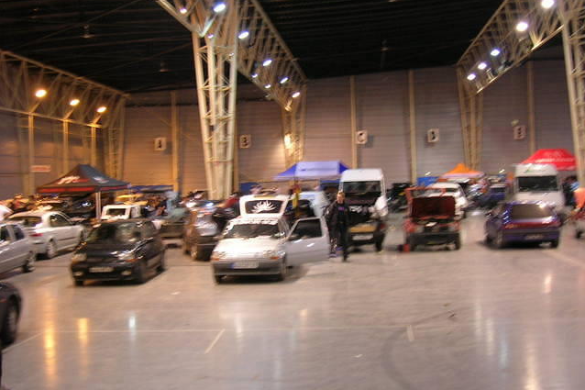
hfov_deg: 41.1
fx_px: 780
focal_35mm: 48
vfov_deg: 28.1
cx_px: 292
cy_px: 193
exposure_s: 1/3.5
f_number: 3.2
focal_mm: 7.7
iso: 74
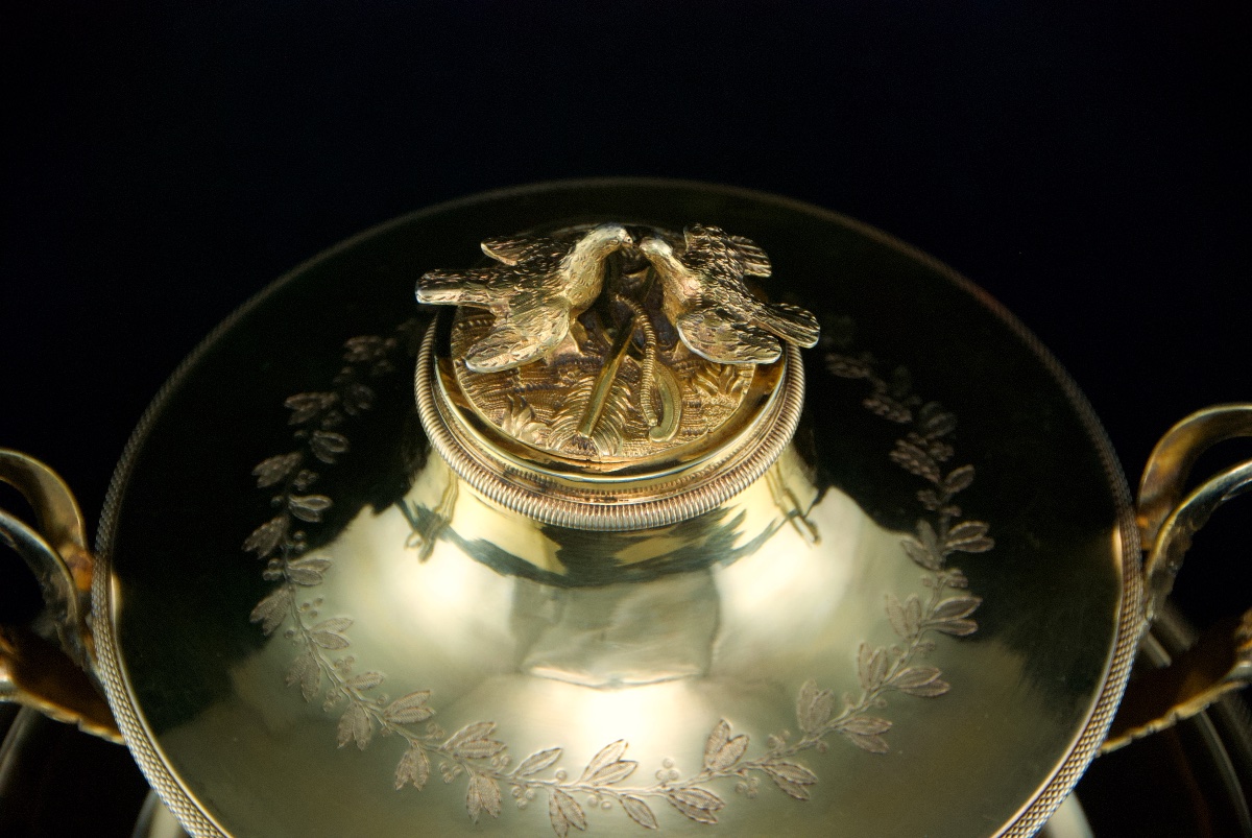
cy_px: 419
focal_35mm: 158
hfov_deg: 13.0
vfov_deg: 8.7
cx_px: 626
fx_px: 5483
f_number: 6.3
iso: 500
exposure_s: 1/125
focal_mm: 105
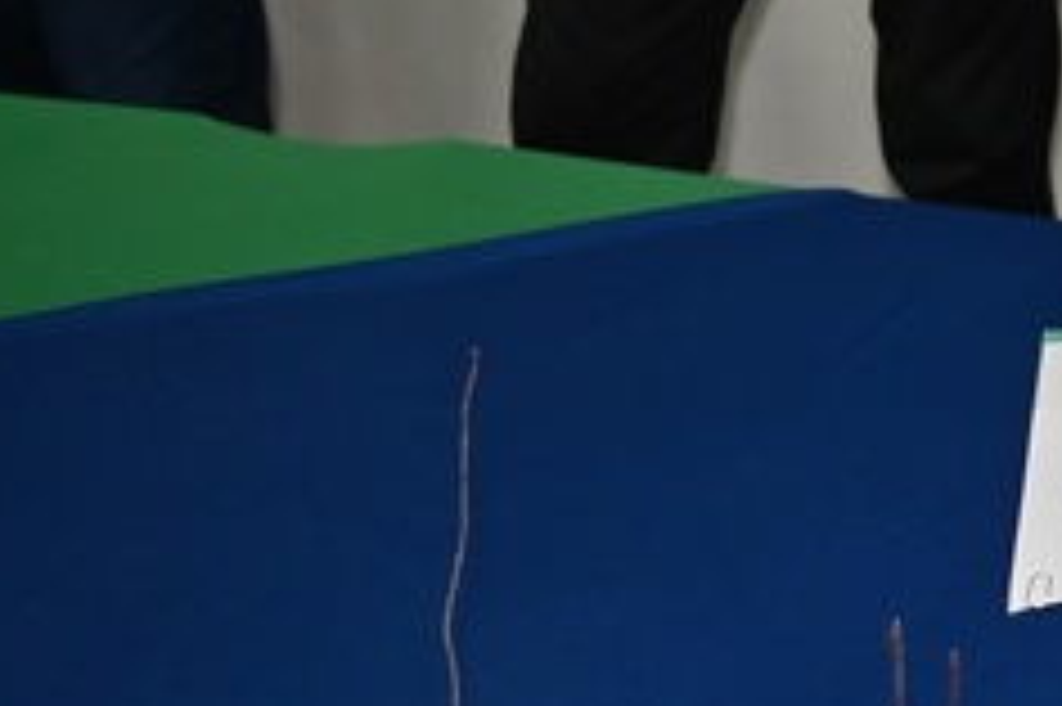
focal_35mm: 118
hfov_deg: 15.5
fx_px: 3478
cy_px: -402
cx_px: 1750
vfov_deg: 11.1
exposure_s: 1/200
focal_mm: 31
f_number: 2.8
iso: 1250
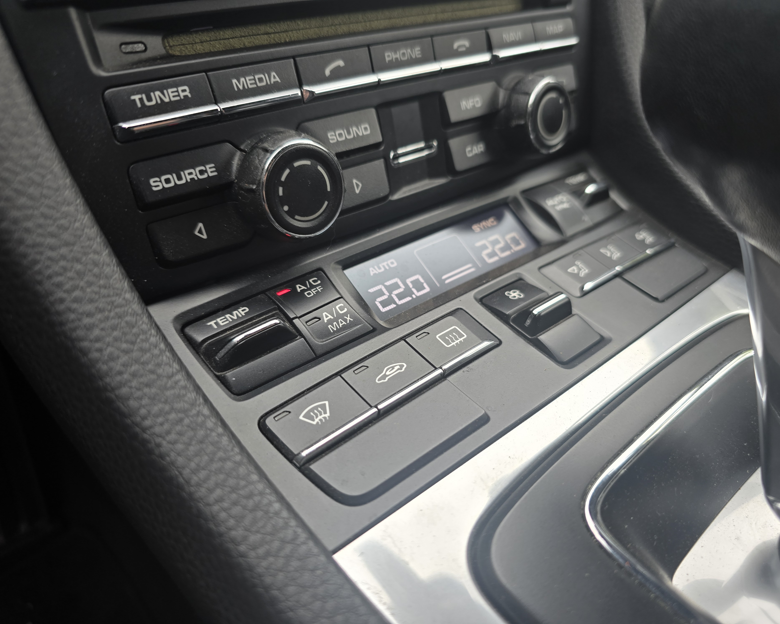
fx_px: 554
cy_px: 312
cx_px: 414
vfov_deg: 58.8
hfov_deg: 70.2
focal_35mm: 24
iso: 16
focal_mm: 6.3
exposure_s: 1/61
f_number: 1.7
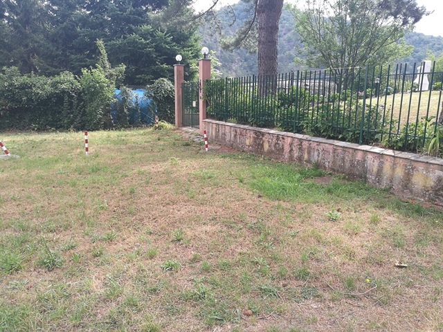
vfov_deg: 51.4
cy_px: 166
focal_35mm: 27
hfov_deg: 65.3
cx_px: 222
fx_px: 346
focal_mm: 4.5
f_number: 2.2
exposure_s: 1/126
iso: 50
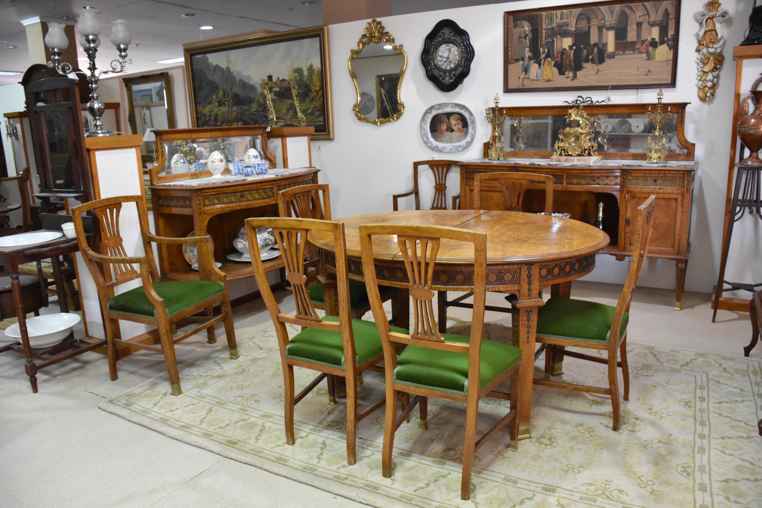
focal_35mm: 27
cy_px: 254
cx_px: 381
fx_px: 571
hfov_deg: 67.4
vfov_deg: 47.9
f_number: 4
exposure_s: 1/60
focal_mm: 18
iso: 2200
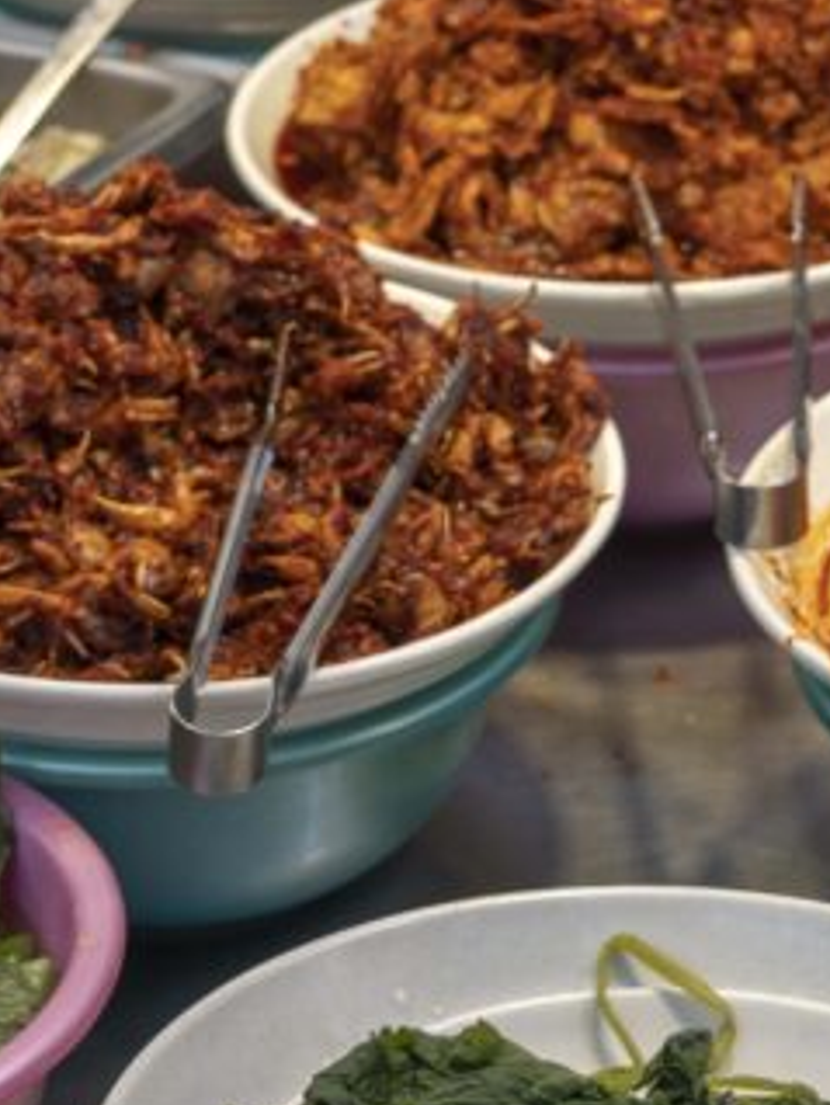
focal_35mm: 161
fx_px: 5140
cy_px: 506
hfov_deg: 9.2
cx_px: 431
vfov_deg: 12.3
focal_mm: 52
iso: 500
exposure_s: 1/160
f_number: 5.6
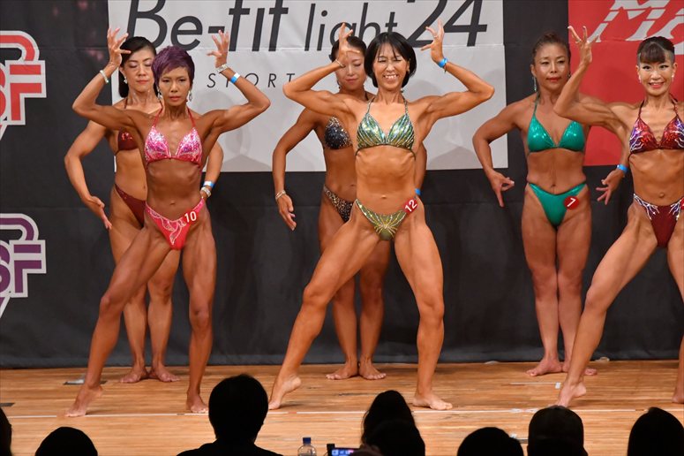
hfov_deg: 7.2
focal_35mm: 285
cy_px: 228
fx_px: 5412
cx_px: 342
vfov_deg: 4.8
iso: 8000
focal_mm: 190
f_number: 5.6
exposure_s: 1/400
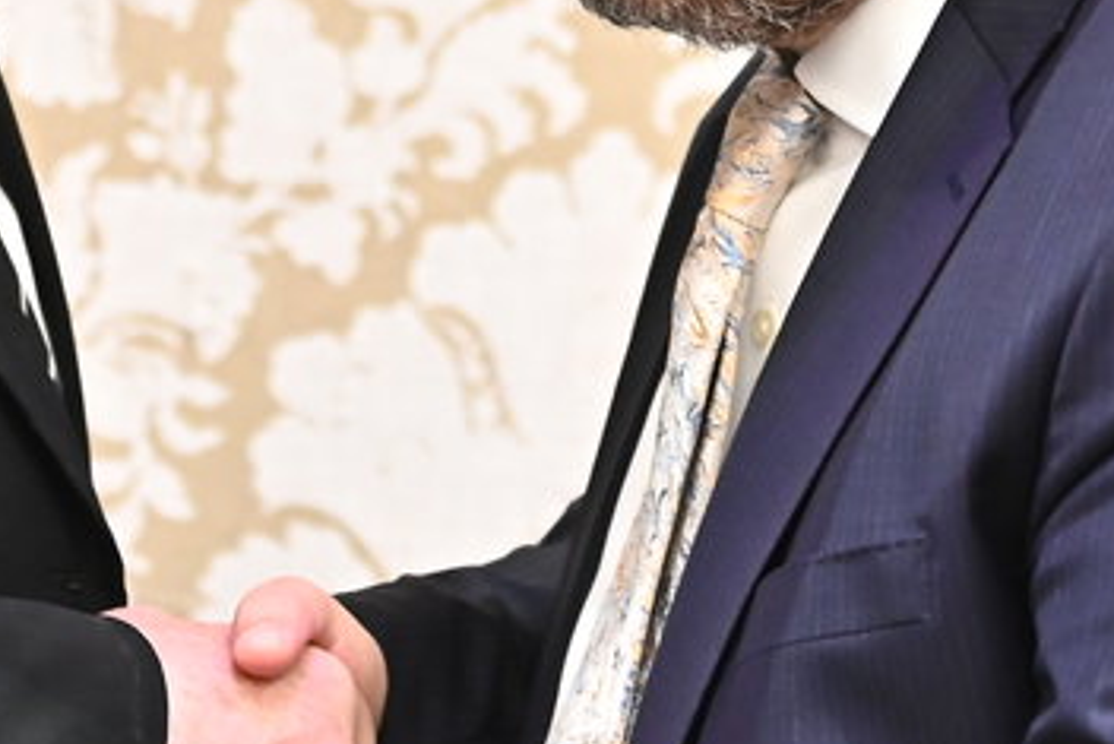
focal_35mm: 175
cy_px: -239
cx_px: 453
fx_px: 5417
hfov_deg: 11.7
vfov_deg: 7.8
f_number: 2.8
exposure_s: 1/200
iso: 3200
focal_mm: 44
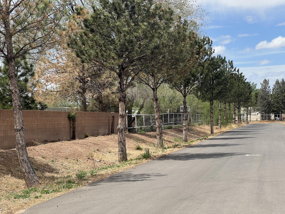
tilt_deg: +1.6
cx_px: 142
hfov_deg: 25.3
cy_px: 107
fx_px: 634
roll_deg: +1.8
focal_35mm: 77
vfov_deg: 19.1
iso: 32
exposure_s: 1/727
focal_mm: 9
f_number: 2.8
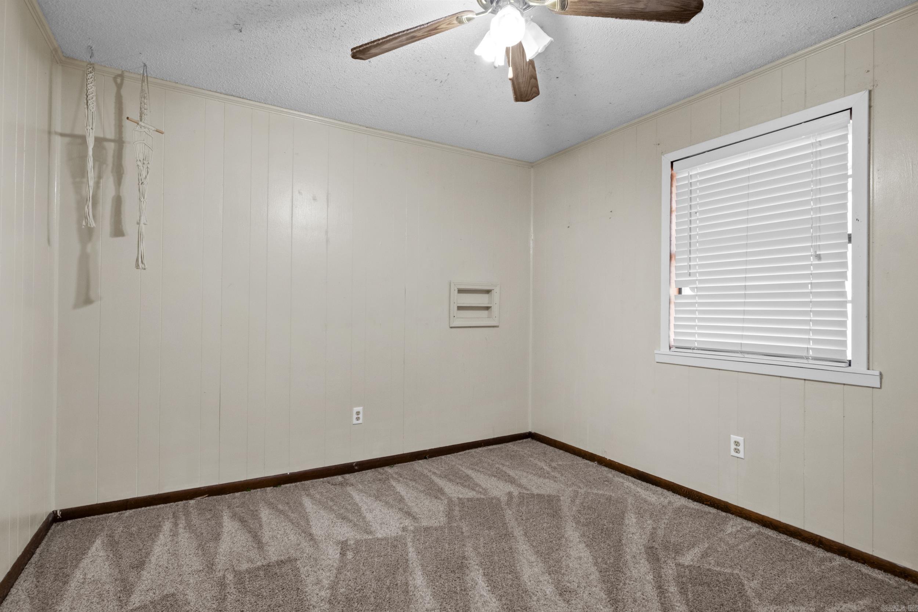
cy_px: 306
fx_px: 433
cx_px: 459
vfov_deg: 70.4
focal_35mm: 17
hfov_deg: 93.3
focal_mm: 11
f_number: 8
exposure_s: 1/2
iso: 800
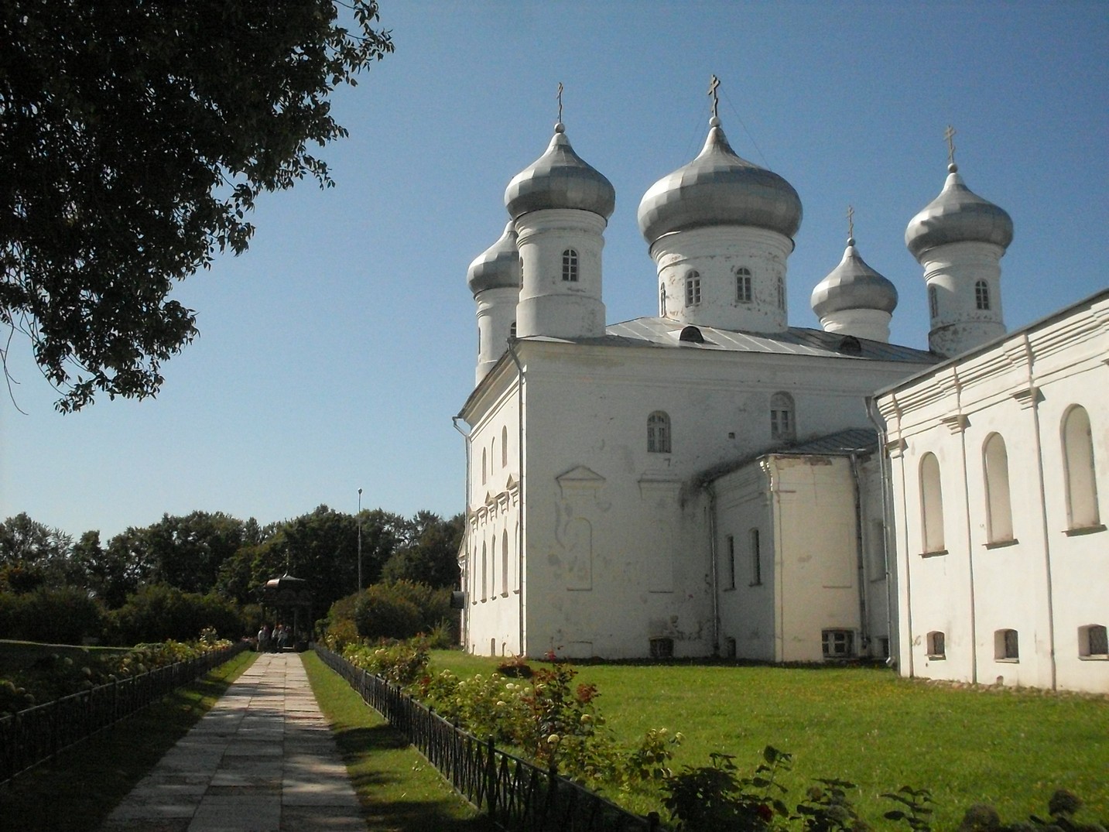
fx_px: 1218
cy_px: 416
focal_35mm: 38
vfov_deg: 37.7
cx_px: 554
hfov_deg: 49.0
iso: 400
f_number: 8.4
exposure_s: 1/1500
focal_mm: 6.3
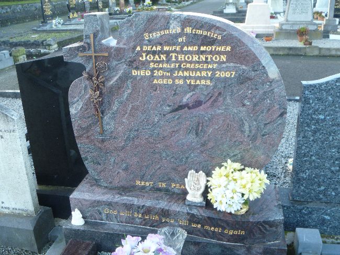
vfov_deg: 40.7
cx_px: 170
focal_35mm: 35
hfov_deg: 52.6
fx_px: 344
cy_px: 128
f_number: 3.5
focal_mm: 6.3
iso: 100
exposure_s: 1/40
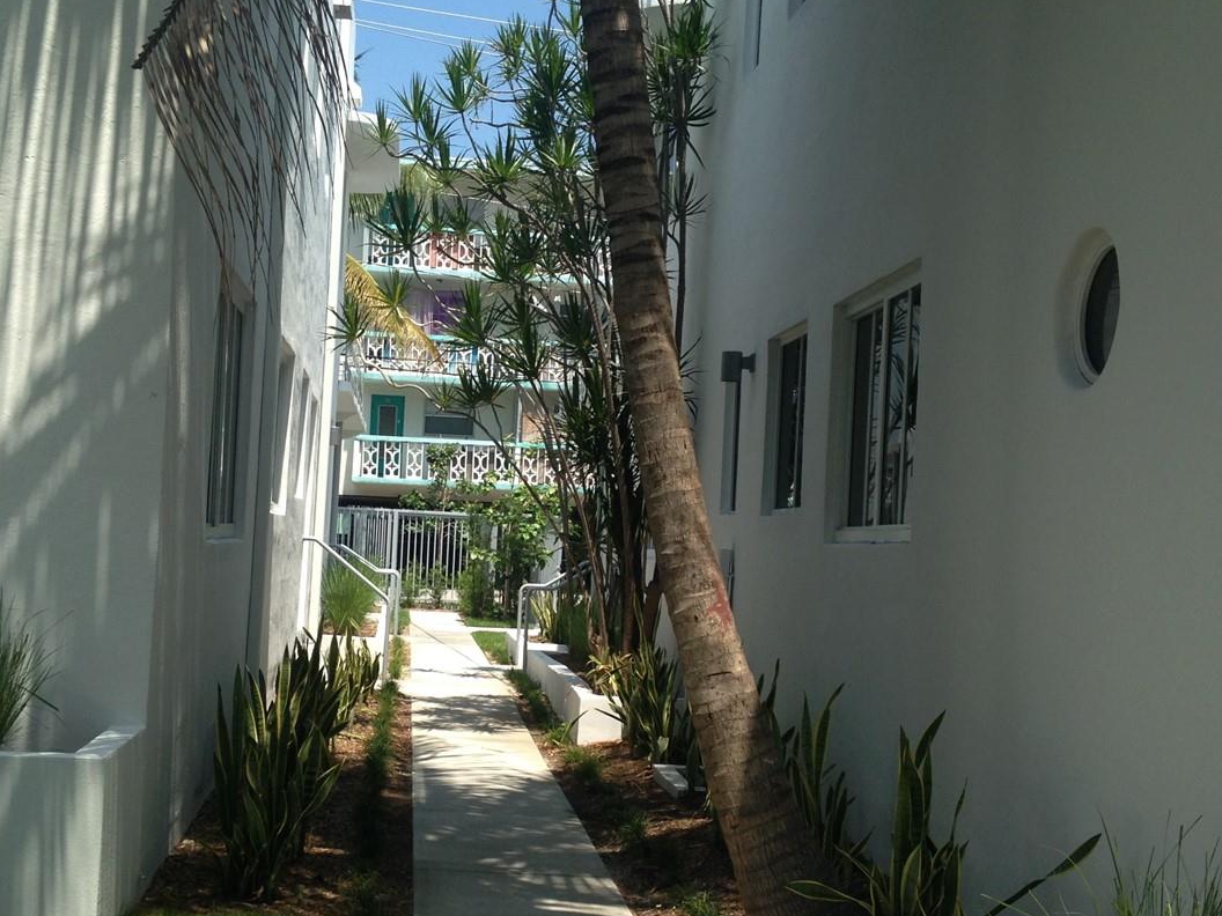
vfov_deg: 29.1
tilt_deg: +3.2
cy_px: 497
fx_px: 1765
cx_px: 509
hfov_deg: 38.1
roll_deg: -2.8
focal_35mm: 50
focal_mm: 4.12
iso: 50
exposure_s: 1/1063
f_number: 2.4
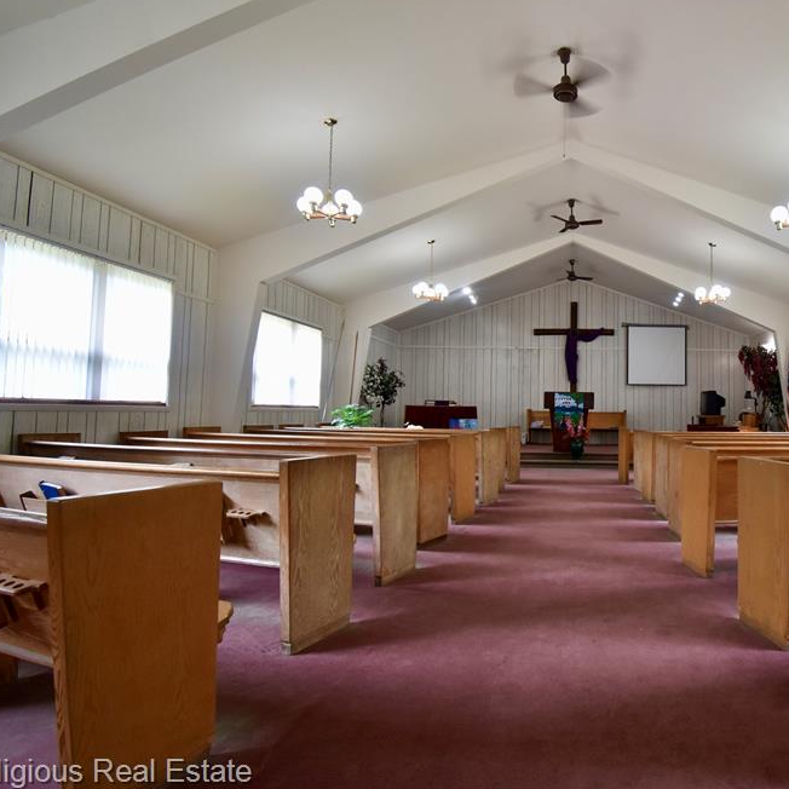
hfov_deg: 70.9
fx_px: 516
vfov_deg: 74.8
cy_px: 380
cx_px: 570
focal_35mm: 20
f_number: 4.5
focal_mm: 10
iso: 450
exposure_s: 1/15
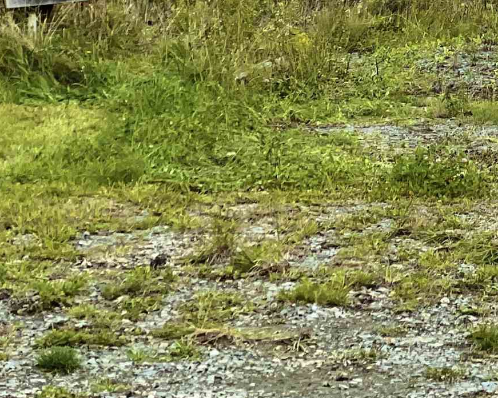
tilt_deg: -1.2
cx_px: 692
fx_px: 2639
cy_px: -111
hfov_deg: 10.5
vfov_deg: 8.5
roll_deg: -0.9
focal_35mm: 179
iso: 25
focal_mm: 6
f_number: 2
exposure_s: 1/1370
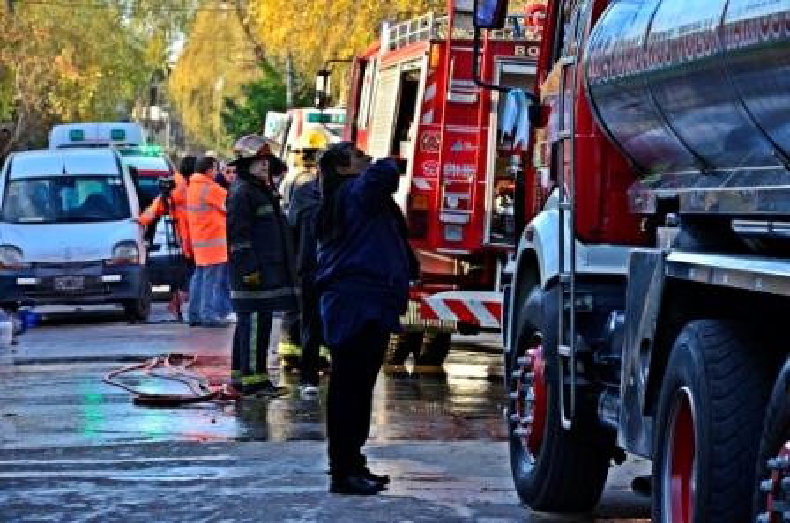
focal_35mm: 150
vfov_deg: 9.1
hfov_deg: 13.7
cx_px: 395
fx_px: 3286
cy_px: 262
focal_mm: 100
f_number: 5.6
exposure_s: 1/500
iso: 800
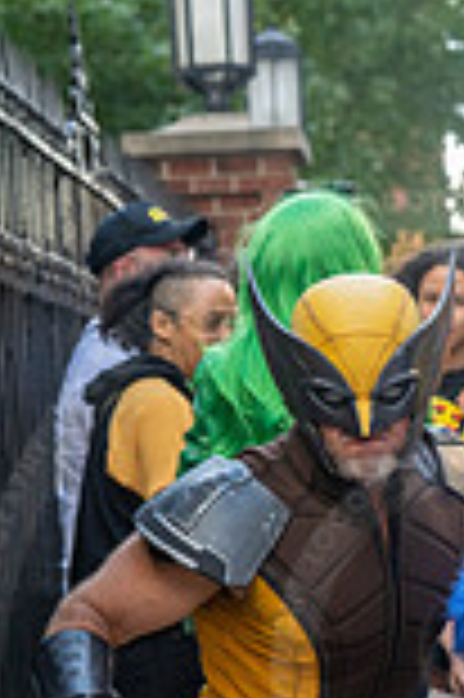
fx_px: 3158
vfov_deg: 12.4
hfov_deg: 8.3
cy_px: 739
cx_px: 563
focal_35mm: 163
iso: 1000
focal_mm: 56
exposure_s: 1/500
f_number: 3.5
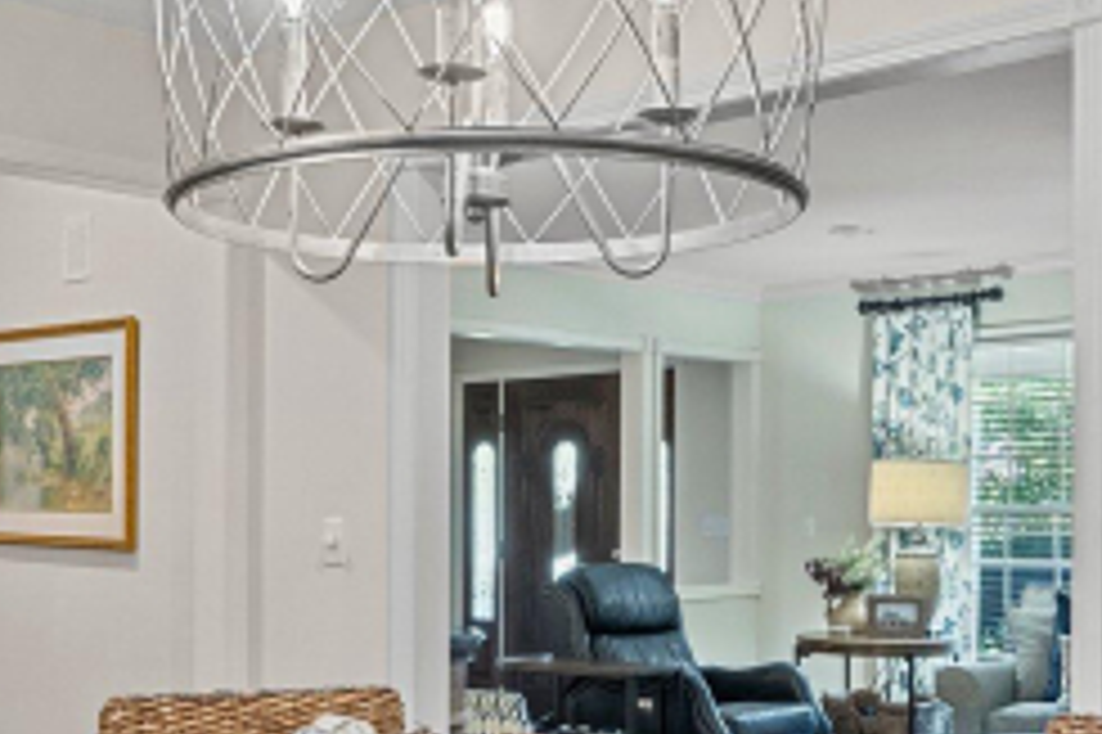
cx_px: 394
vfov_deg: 25.7
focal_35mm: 52
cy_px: 540
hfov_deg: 37.9
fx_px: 1591
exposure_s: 1/3
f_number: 7.1
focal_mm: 17
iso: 2000
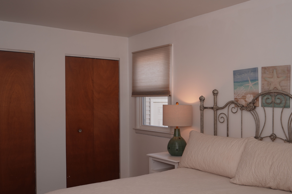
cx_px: 158
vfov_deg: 34.5
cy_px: 110
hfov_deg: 49.9
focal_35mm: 39
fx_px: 313
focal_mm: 21
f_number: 4
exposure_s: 1/60
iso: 64
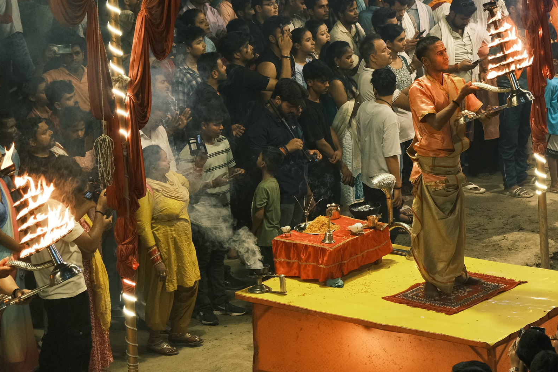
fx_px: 2620
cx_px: 441
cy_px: 74
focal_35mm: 169
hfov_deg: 12.1
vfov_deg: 8.1
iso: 2500
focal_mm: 70
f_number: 4
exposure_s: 1/105
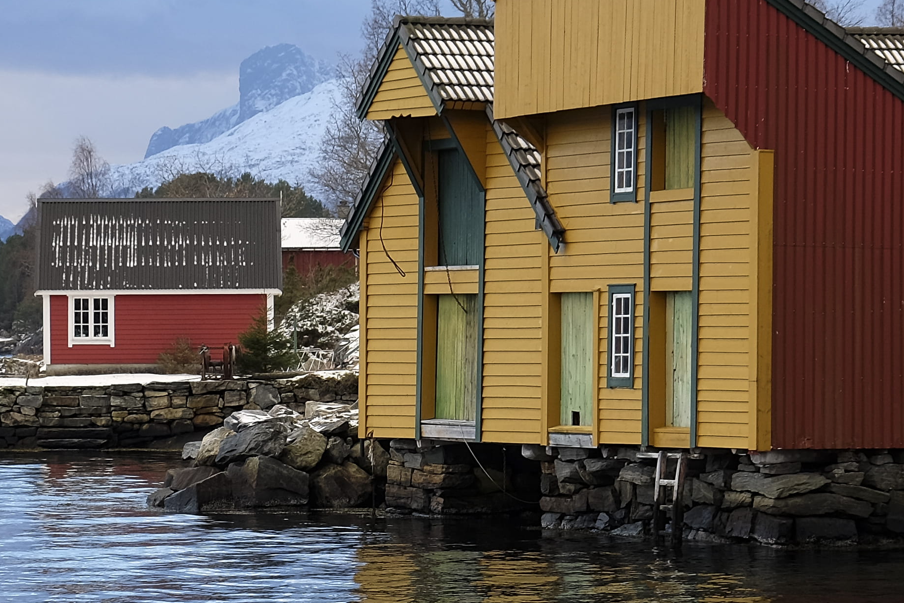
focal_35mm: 170
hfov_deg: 12.1
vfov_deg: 8.0
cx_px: 287
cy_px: 563
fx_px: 4269
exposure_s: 1/160
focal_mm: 42.5
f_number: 5
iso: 200
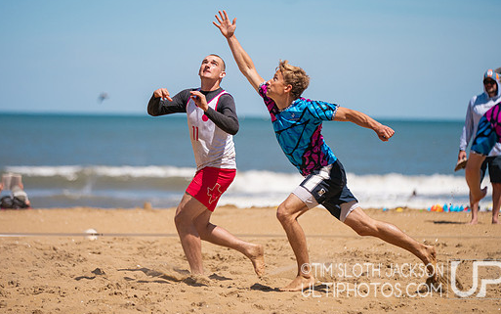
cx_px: 239
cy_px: 132
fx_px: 2595
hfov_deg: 11.0
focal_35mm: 190
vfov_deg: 6.9
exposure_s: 1/8000
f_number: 2.8
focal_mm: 165
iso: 400
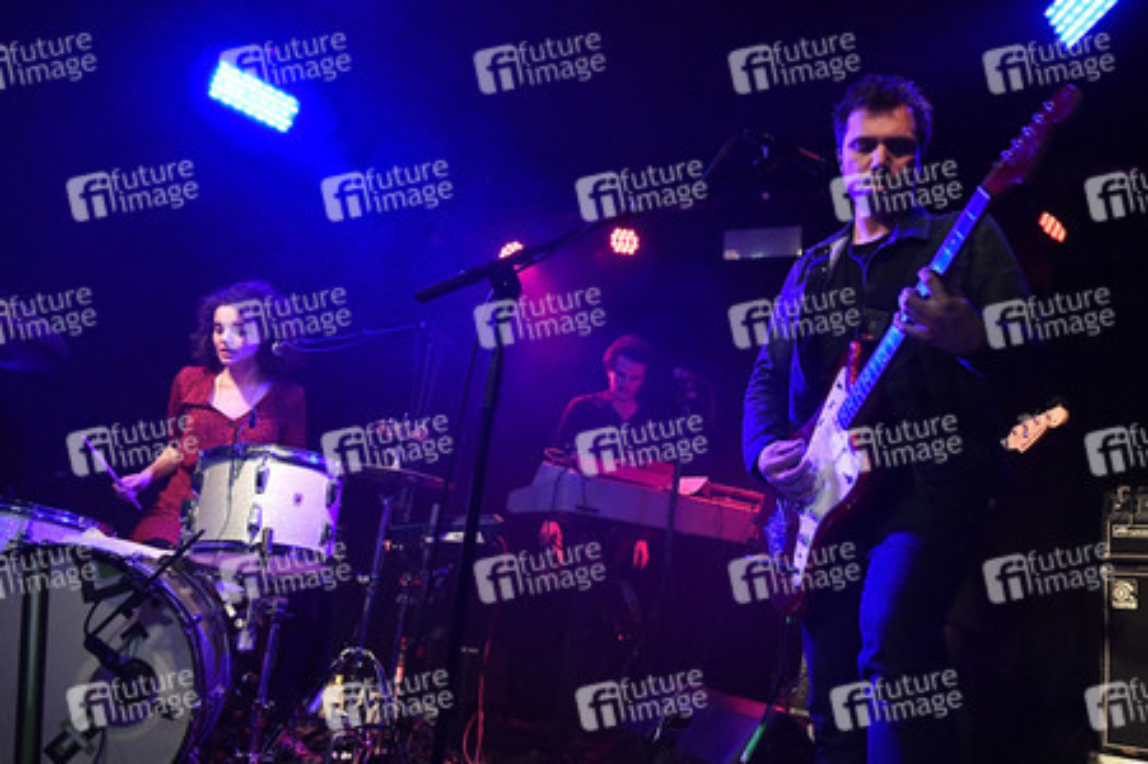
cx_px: 574
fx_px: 797
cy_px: 382
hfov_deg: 71.5
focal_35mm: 25
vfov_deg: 51.2
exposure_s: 1/80
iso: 3200
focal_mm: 17
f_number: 3.5
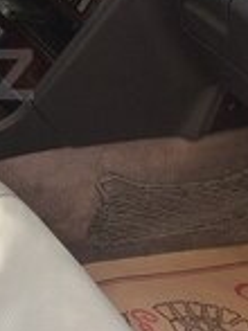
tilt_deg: -33.8
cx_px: -140
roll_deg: -0.7
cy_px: 74
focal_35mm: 98
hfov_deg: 14.0
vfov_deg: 19.9
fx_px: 937
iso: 50
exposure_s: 1/100
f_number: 2.2
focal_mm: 4.15
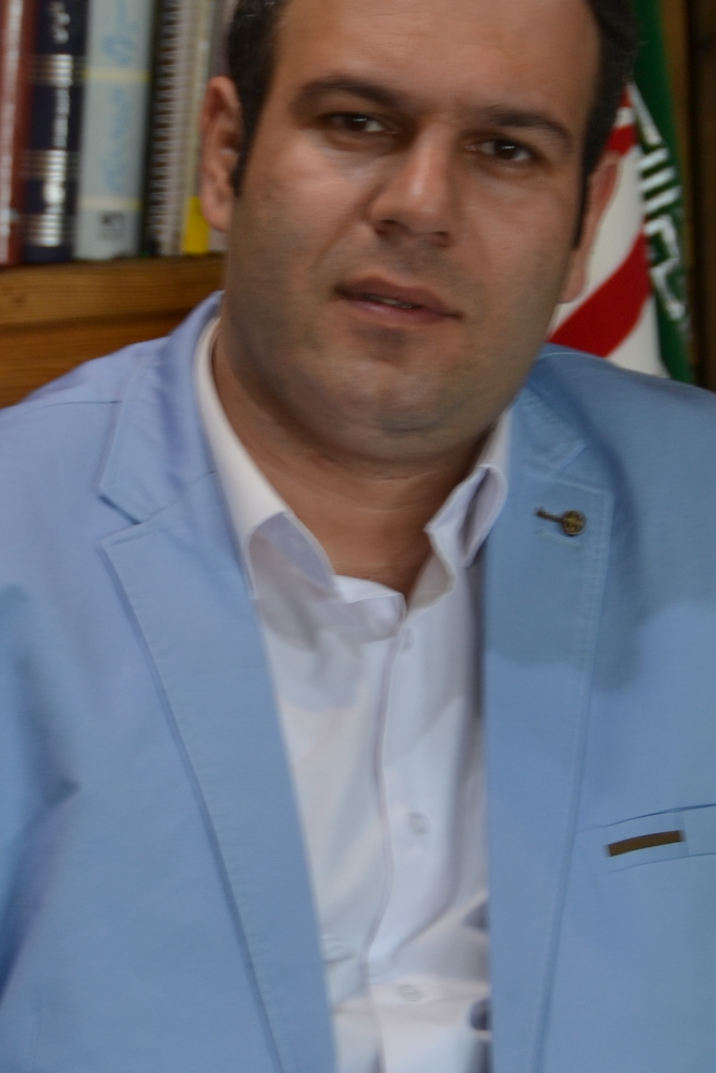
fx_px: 6205
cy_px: 491
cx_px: 394
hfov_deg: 6.6
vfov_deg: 9.9
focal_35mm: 208
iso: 100
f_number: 5.6
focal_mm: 52
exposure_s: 1/15
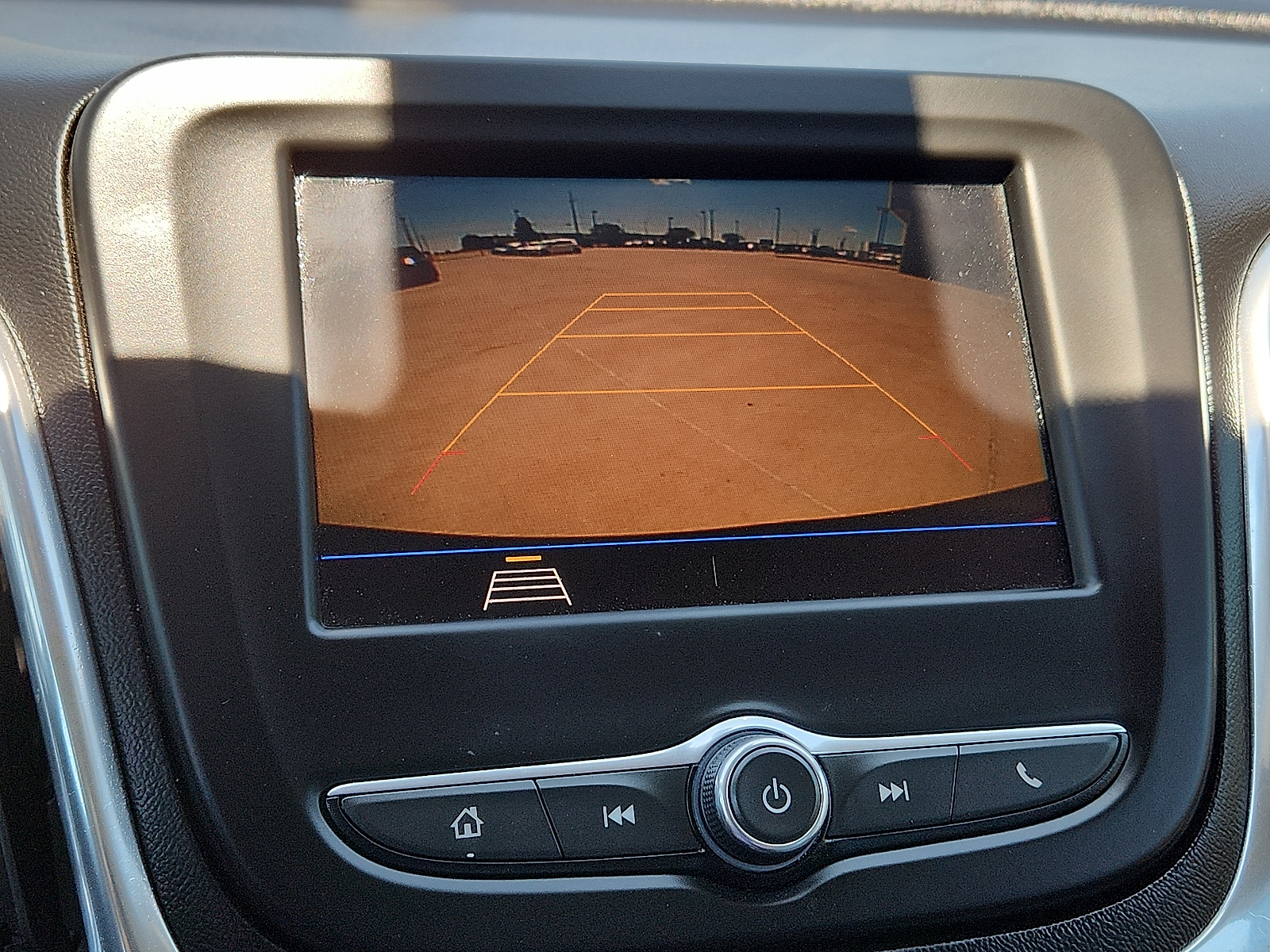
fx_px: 844
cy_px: 476
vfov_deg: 58.9
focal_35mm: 23
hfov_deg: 73.9
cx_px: 635
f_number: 1.8
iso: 50
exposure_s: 1/139
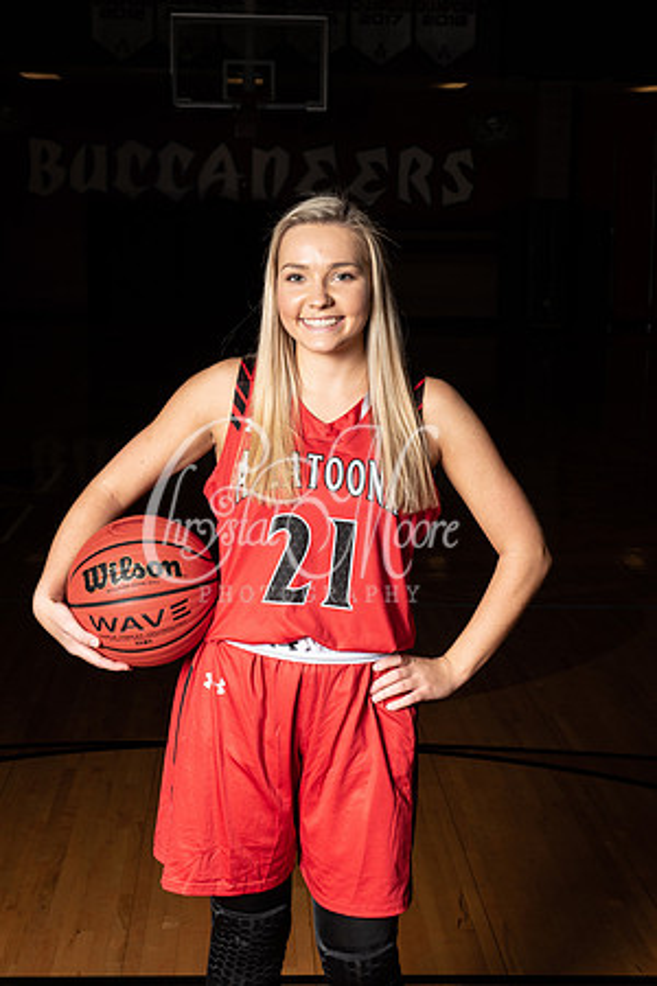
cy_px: 493
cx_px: 328
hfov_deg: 19.5
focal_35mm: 70
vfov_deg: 28.8
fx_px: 1916
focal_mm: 70
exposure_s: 1/200
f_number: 14
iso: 320
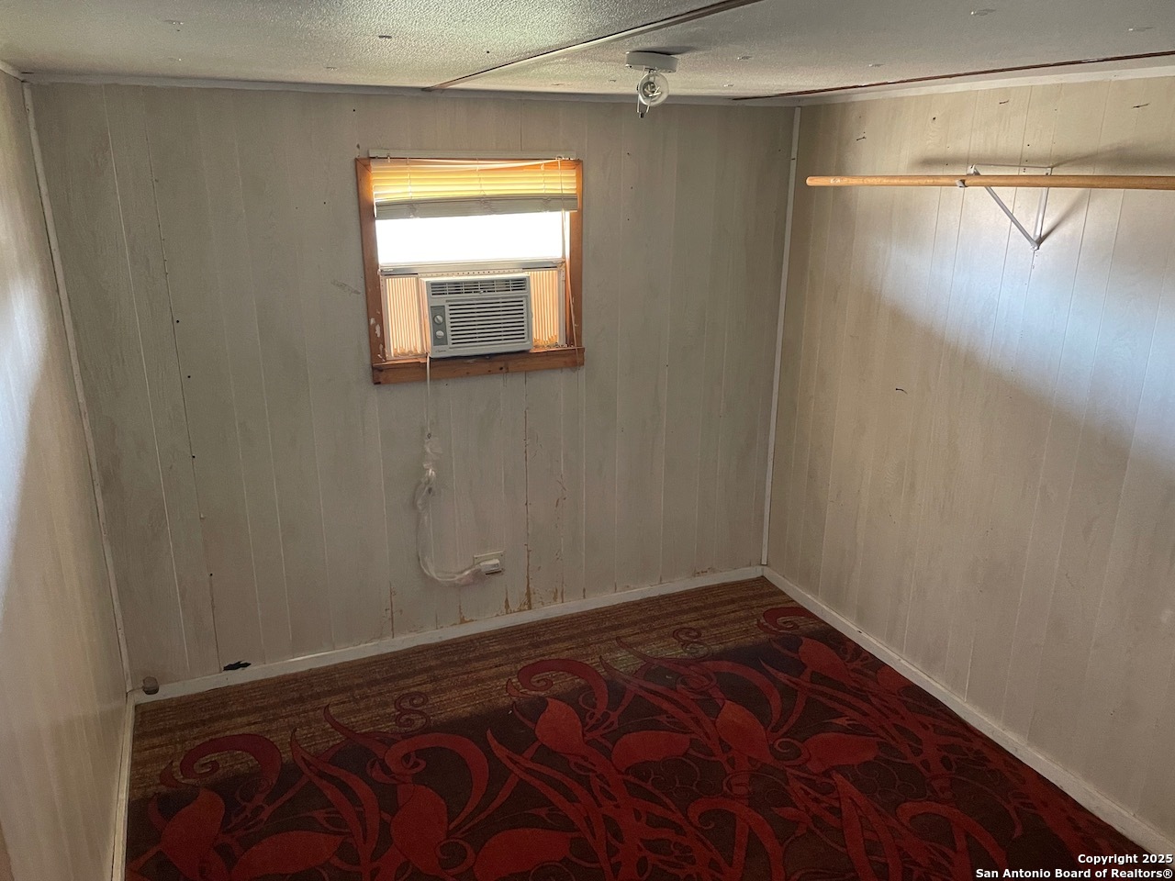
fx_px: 883
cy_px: 440
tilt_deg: -18.4
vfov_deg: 53.1
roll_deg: +0.5
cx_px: 588
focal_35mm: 26
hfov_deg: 67.3
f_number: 1.6
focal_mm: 4.2
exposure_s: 1/48
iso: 500
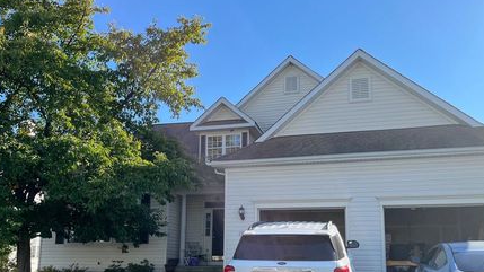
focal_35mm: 33
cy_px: 198
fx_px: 423
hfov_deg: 59.5
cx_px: 250
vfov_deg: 35.0
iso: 50
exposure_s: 1/1957
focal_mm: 5.1
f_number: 1.6
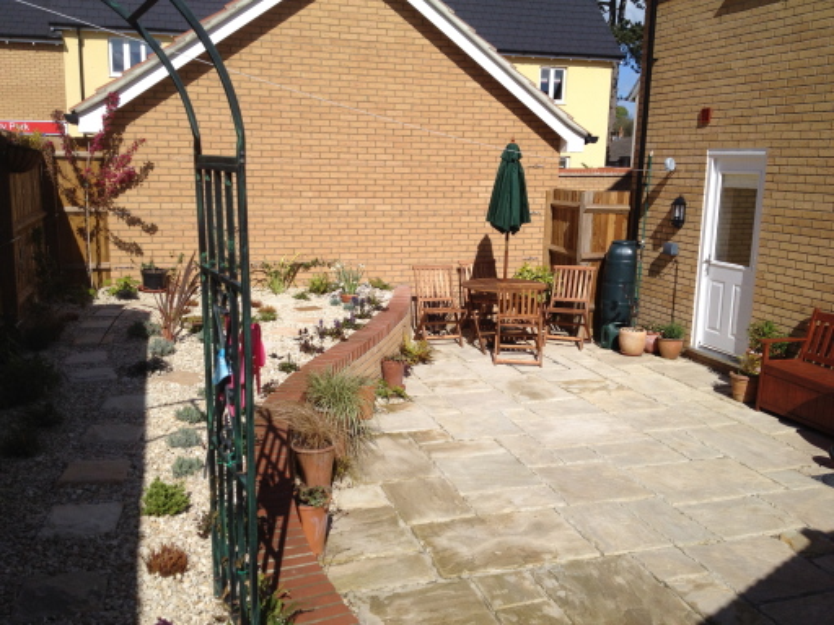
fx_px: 843
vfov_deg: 40.7
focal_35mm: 35
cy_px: 312
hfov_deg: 52.6
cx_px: 417
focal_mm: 4.28
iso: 64
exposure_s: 1/2304
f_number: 2.4
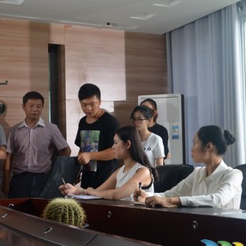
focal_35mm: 71
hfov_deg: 24.3
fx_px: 571
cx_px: 95
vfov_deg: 24.3
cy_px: 136
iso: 250
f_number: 5.6
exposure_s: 1/125
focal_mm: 32
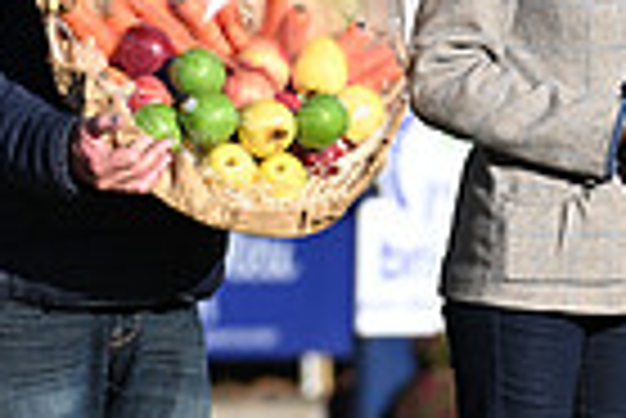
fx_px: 14482
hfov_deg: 2.5
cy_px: 16
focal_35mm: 832
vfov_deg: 1.7
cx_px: 1252
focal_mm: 200
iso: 220
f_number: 5.6
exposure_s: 1/800
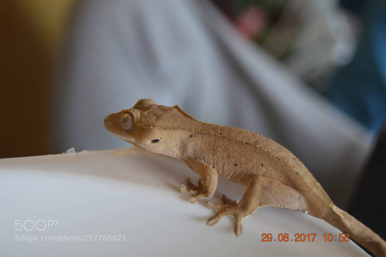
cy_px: 128
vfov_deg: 22.6
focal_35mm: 60
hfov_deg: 33.4
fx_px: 643
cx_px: 193
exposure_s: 1/60
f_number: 5
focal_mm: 40
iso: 400
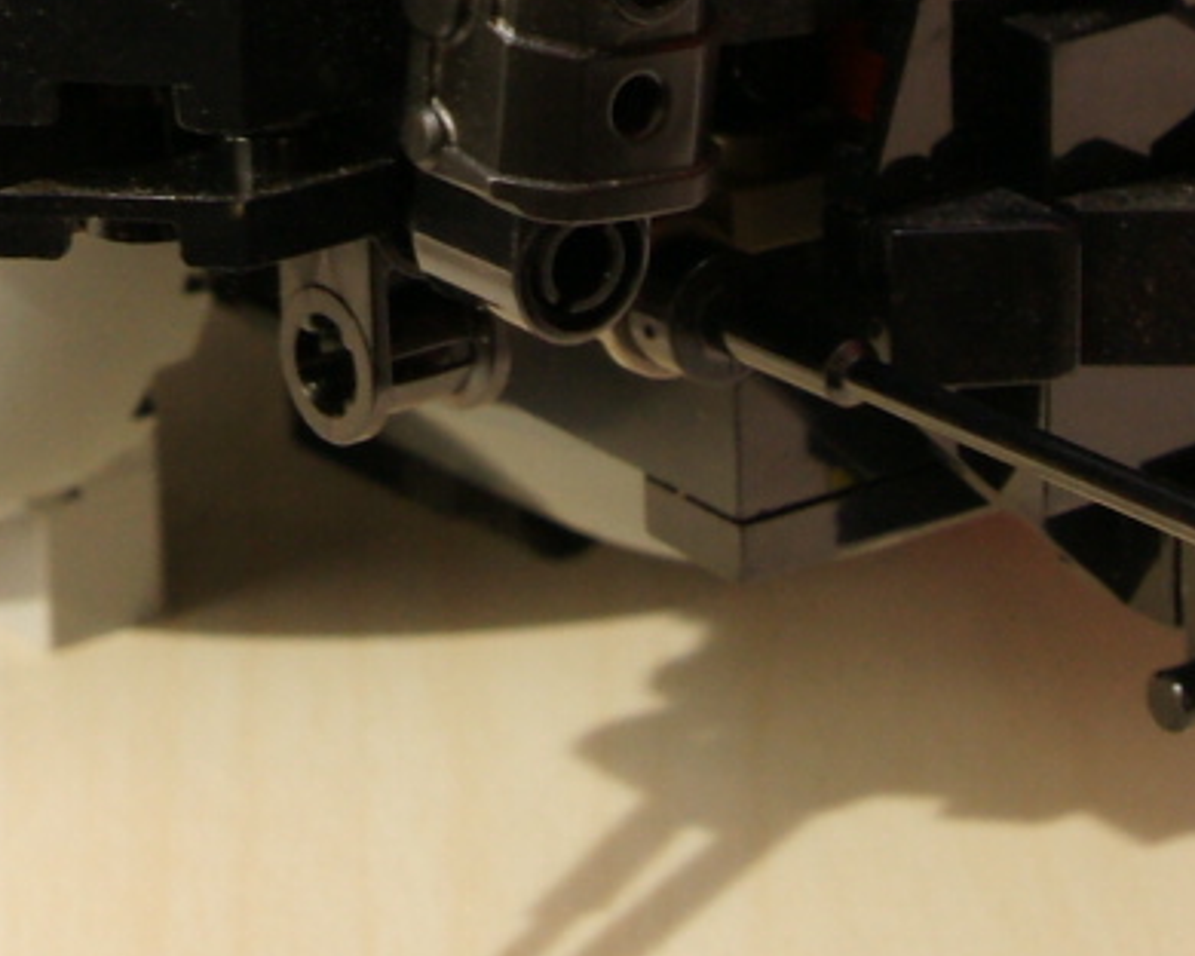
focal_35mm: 200
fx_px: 7073
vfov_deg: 7.6
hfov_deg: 9.6
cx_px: 172
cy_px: -588
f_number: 7.1
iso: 400
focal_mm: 26
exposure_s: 1/60
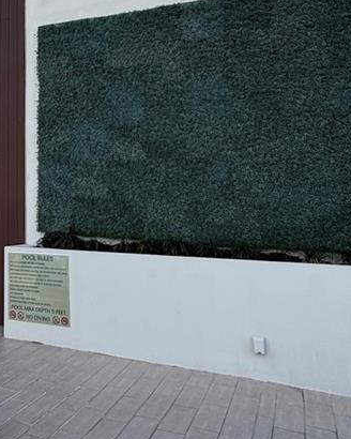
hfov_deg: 33.3
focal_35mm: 40
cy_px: 125
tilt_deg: +9.8
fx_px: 519
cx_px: -20
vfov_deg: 44.7
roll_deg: -1.4
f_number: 2.2
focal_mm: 2.22
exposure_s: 1/535
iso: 40
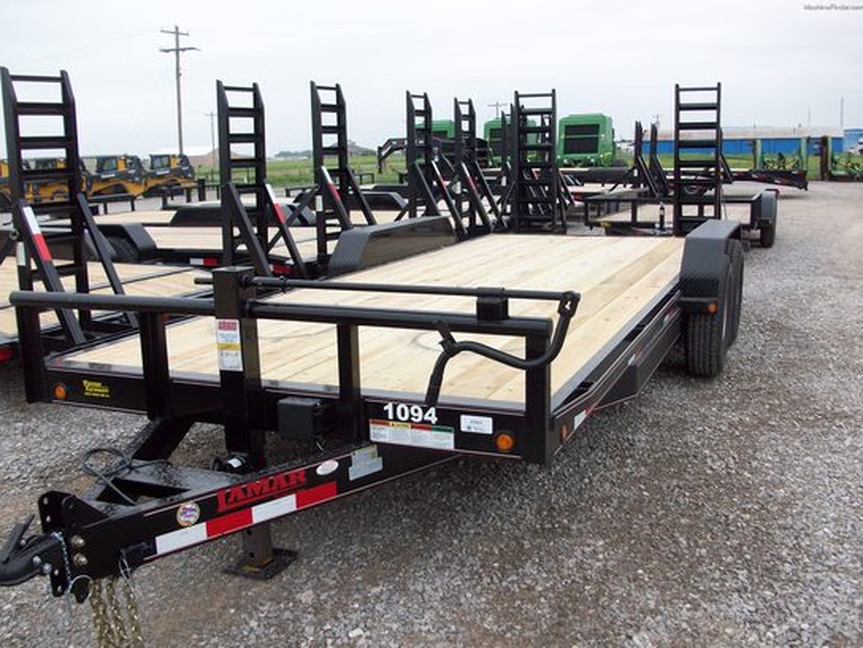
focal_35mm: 34
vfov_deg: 41.8
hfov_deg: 54.0
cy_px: 324
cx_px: 432
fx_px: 848
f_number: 2.8
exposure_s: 1/294
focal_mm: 5.7
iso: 64
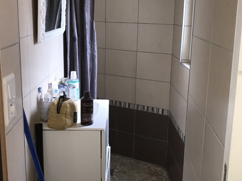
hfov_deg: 42.9
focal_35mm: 44
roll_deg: -1.5
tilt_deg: -12.8
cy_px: 77
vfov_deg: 32.8
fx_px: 308
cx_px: 122
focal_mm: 3.99
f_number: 1.8
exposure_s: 1/40
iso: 20
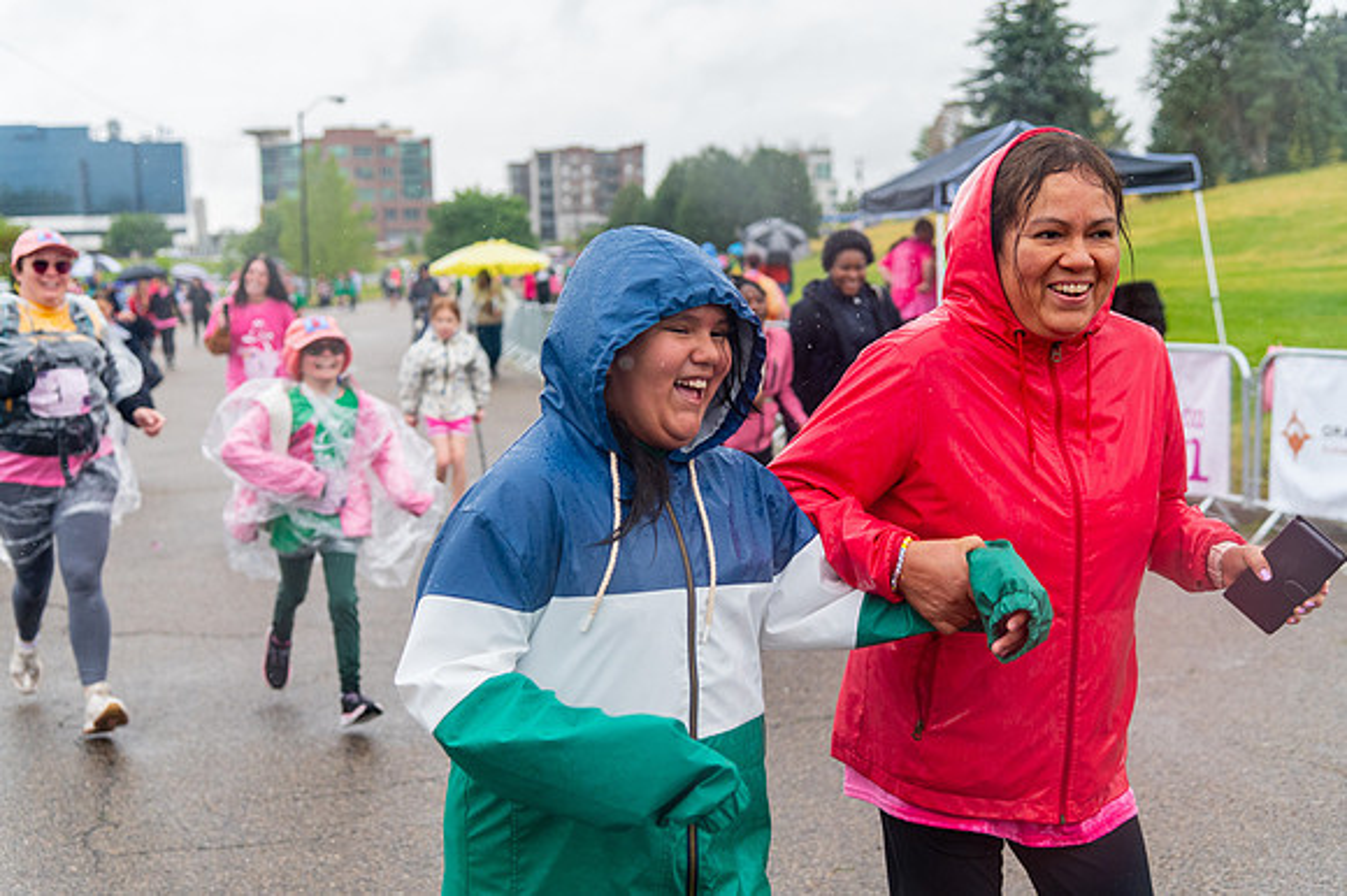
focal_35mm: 50
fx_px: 1870
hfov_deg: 39.6
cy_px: 448
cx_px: 674
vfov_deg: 27.0
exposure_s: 1/2500
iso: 1600
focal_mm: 50
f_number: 4
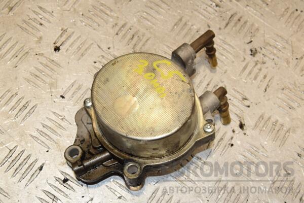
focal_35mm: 68
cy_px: 102
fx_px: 570
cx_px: 152
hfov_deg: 29.9
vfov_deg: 20.2
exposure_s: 1/200
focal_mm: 45
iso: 800
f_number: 10
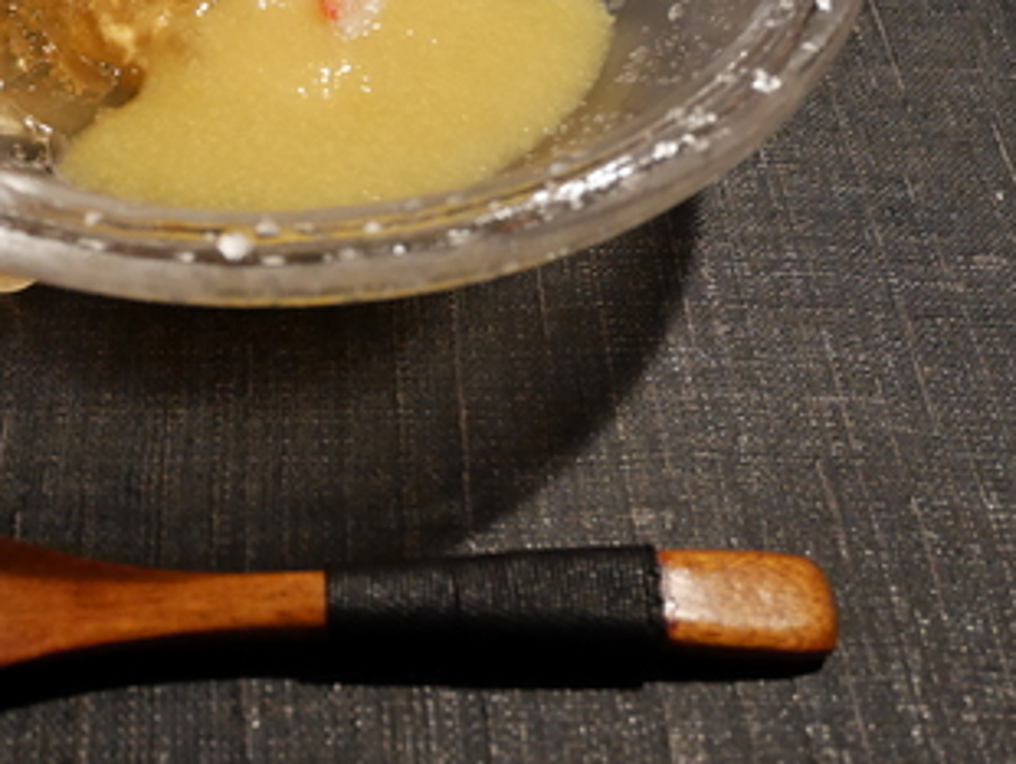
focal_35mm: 62
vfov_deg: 23.0
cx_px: 233
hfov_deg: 30.6
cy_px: 64
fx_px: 1821
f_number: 4
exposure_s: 1/30
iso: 3200
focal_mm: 16
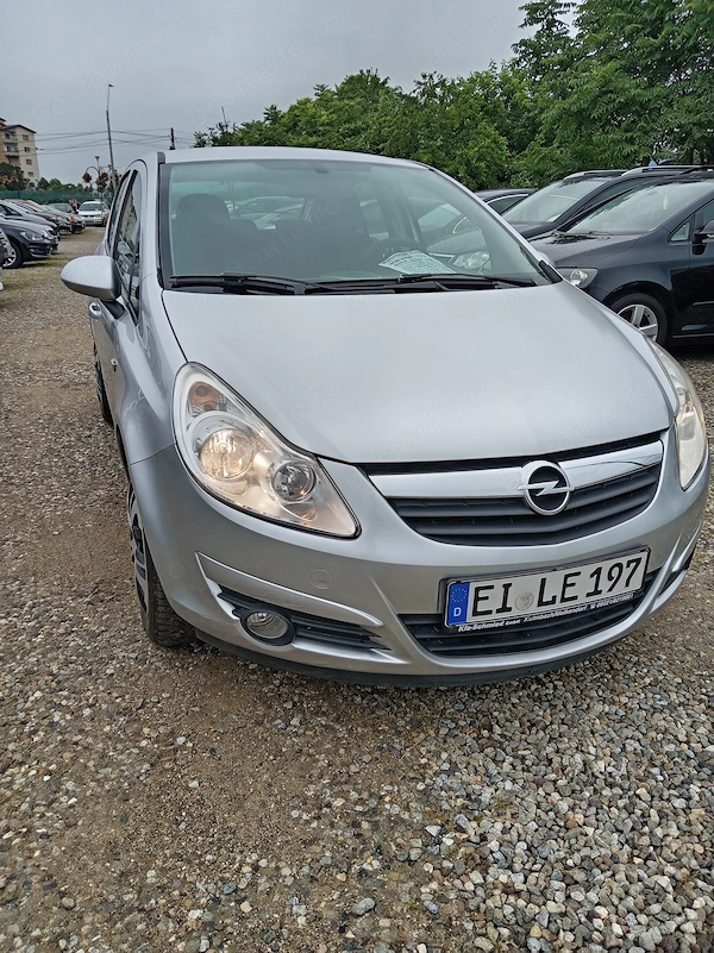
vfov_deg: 65.3
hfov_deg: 51.3
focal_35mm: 27
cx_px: 357
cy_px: 476
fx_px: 743
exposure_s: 1/115
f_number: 1.8
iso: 100
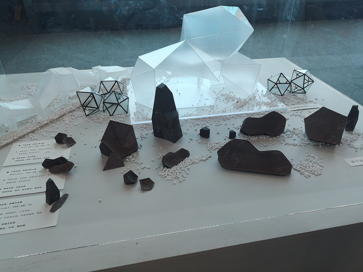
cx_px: 182
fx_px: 283
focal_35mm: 27
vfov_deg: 51.4
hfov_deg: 65.3
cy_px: 136
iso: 100
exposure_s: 1/100
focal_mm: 3.95
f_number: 1.8
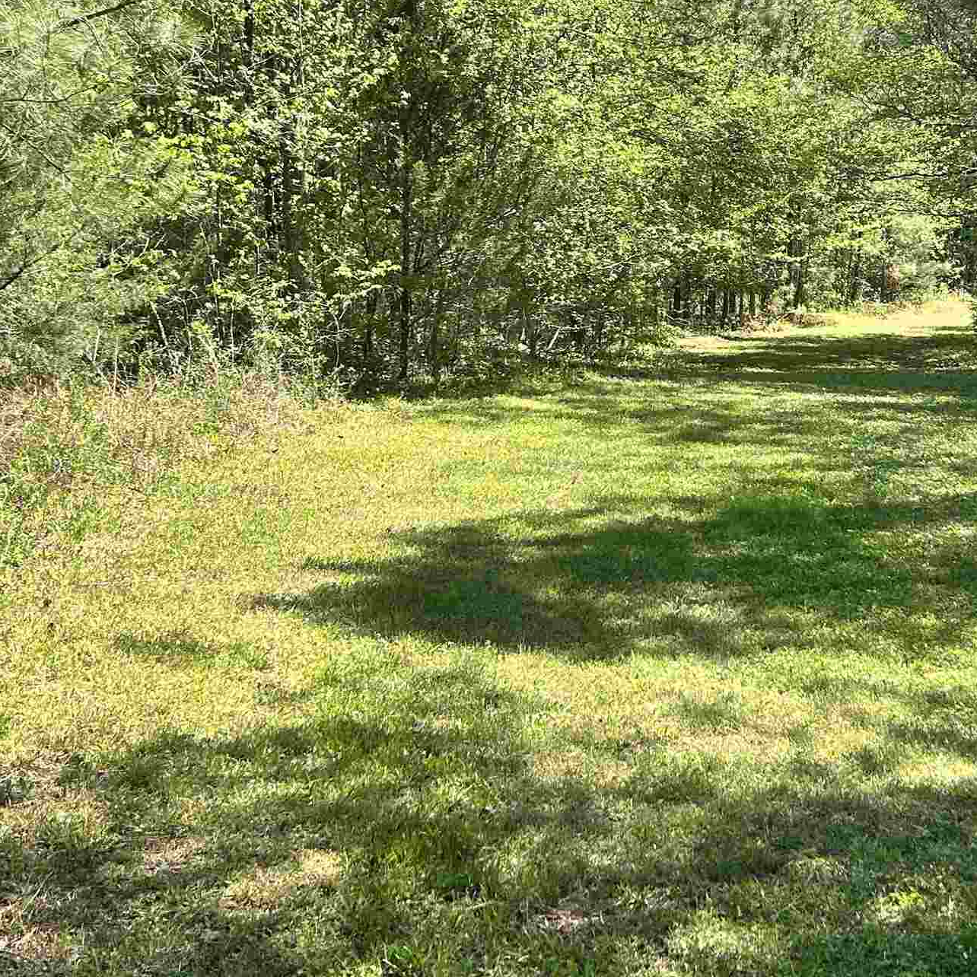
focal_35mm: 55
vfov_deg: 30.6
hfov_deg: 30.7
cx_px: 705
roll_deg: +1.9
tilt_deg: +1.6
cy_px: 265
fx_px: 1756
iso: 50
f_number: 1.5
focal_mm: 5.7
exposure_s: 1/1224
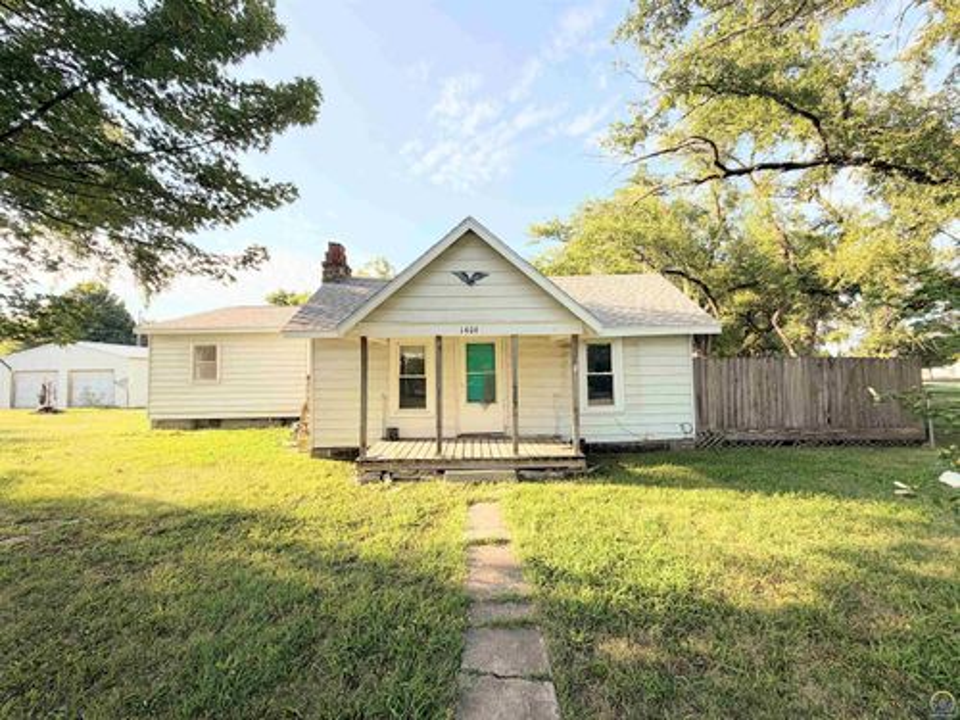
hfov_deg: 102.1
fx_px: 388
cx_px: 480
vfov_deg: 85.7
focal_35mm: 14
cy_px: 360
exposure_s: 1/613
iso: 40
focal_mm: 2.22
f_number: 2.2
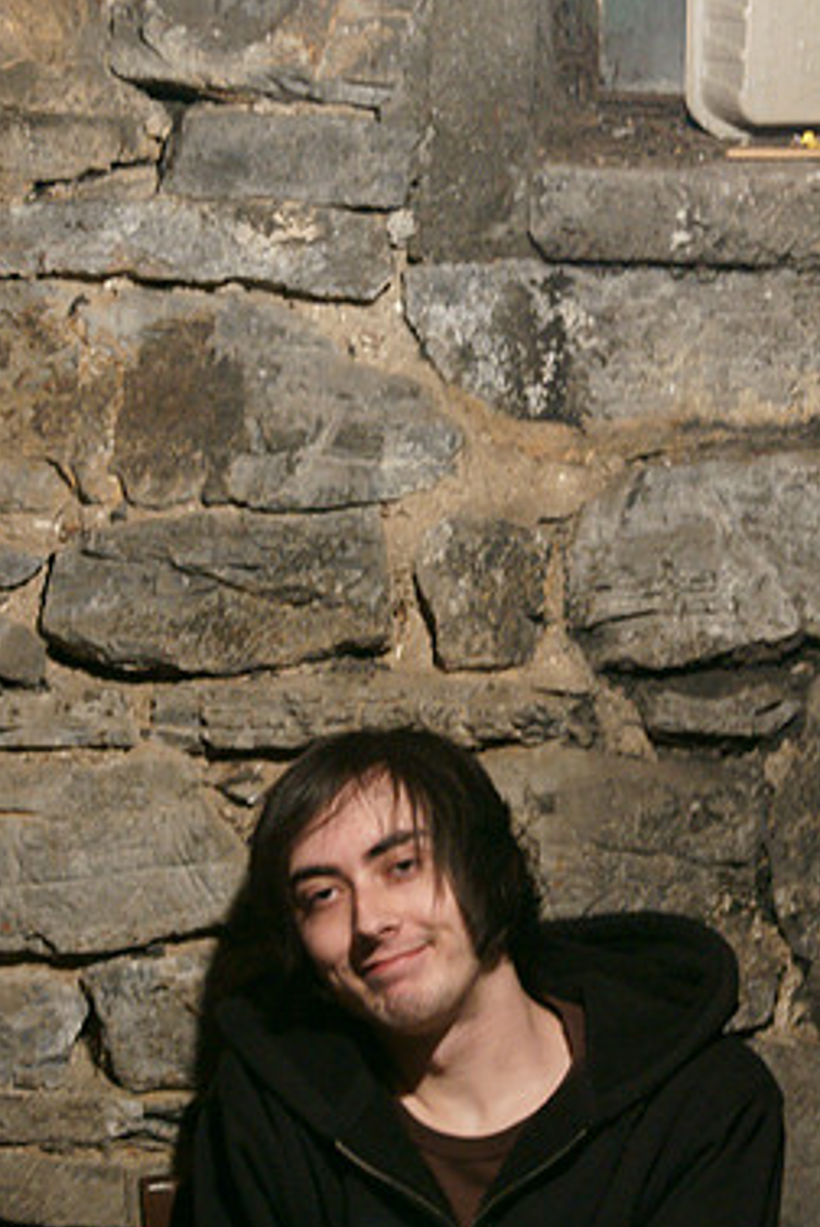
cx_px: 522
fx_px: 3539
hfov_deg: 13.2
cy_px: 498
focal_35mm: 104
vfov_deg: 19.6
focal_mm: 45
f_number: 2.8
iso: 1600
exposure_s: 1/25
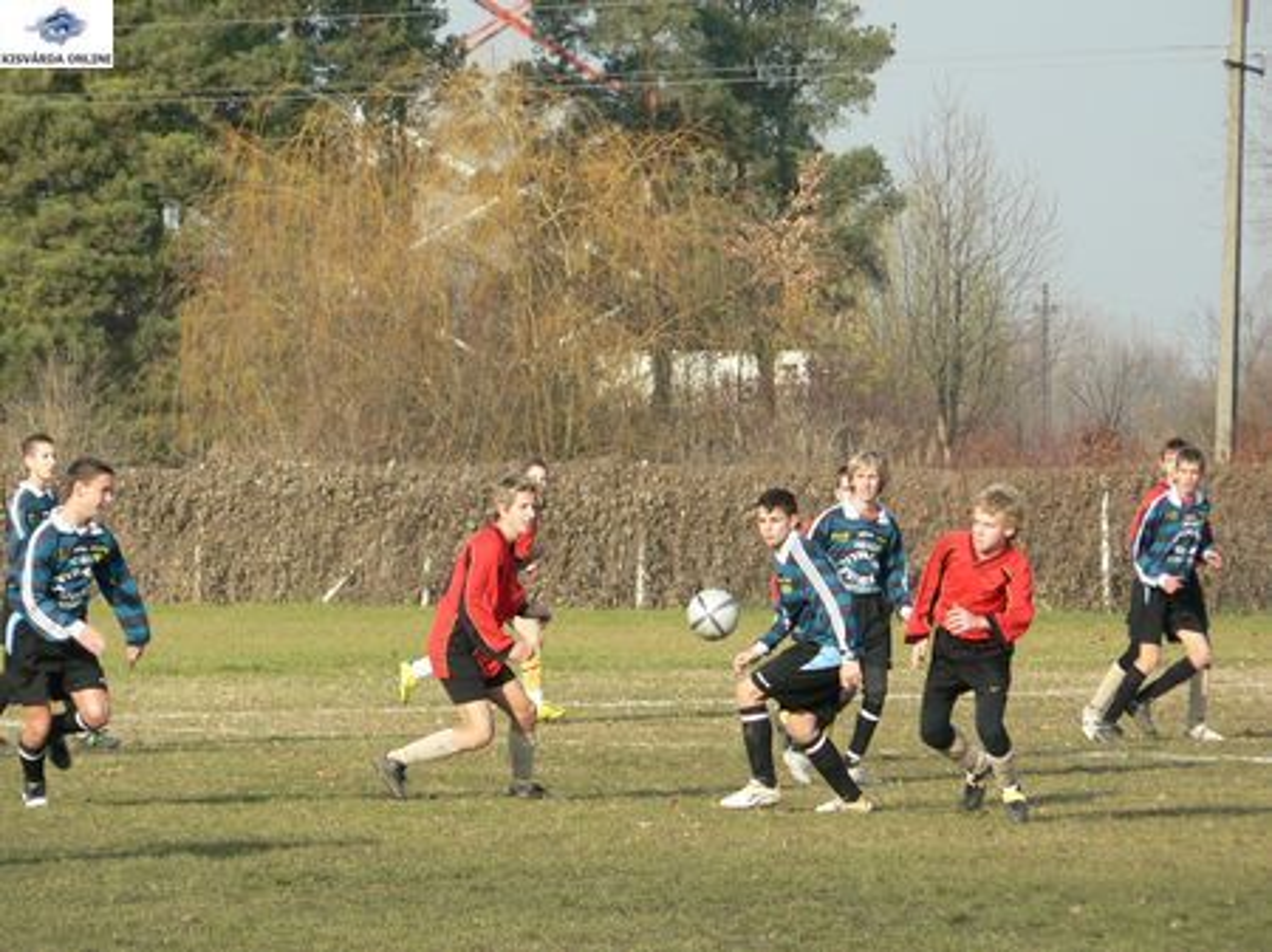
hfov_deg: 7.6
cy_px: 476
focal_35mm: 261
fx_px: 9586
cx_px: 636
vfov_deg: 5.7
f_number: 3.6
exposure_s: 1/400
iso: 64
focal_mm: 44.7
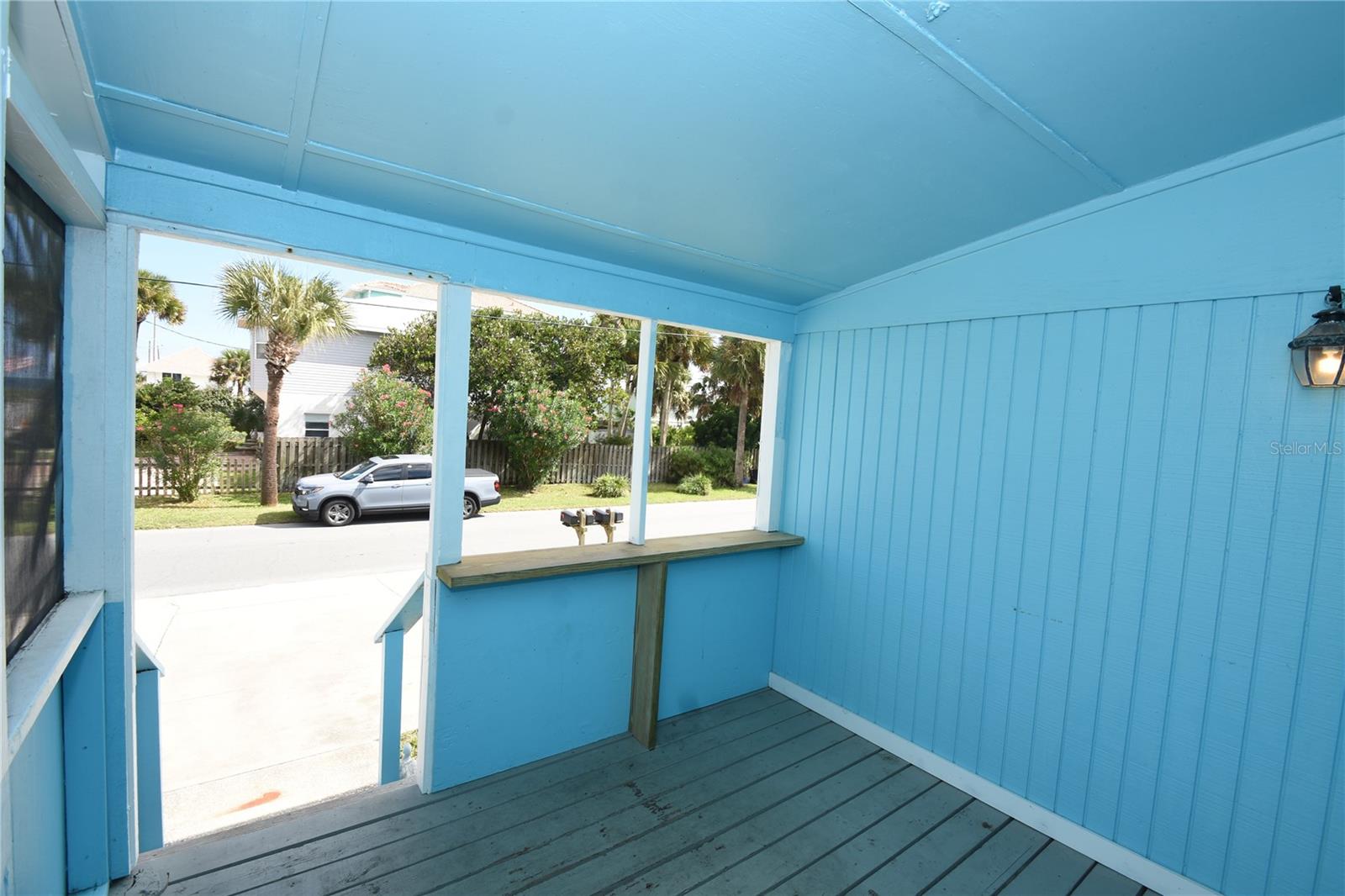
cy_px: 448
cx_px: 672
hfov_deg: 100.4
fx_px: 560
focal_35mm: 15
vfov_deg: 77.3
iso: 100
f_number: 5.6
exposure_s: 1/125
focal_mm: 10
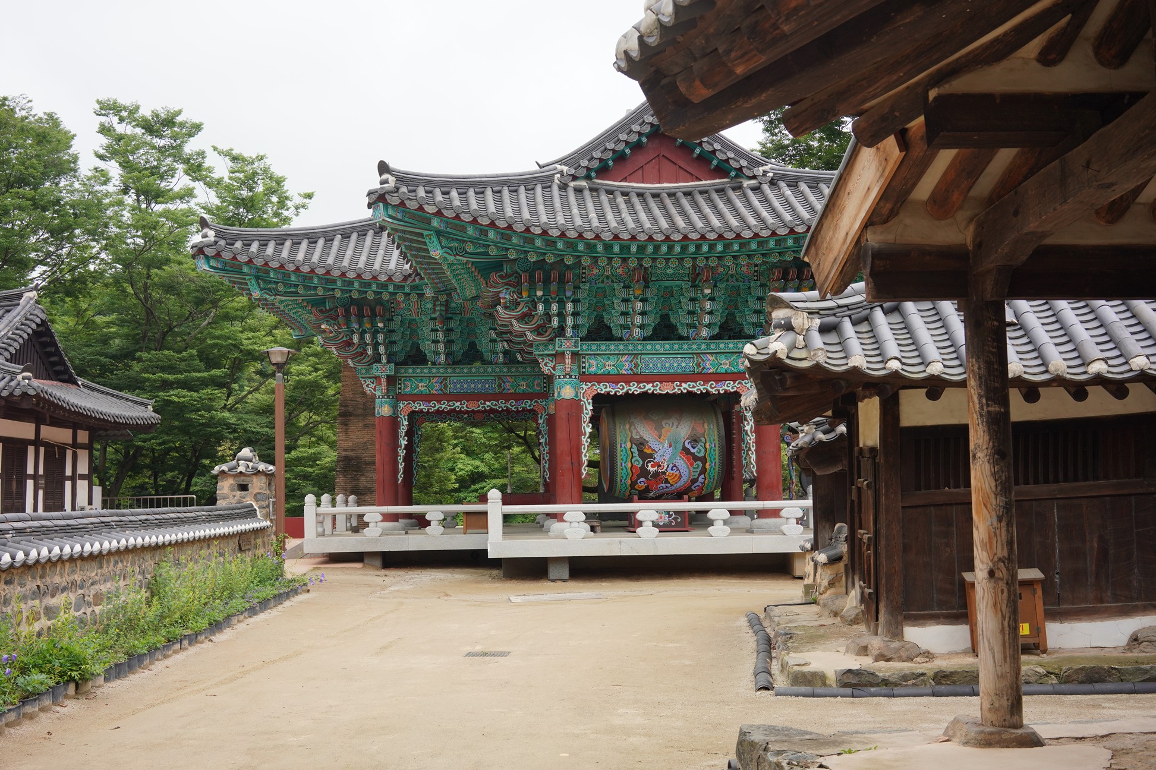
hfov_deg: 53.1
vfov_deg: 36.9
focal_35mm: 36
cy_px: 387
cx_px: 563
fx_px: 1156
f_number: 7.1
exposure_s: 1/100
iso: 400
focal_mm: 35
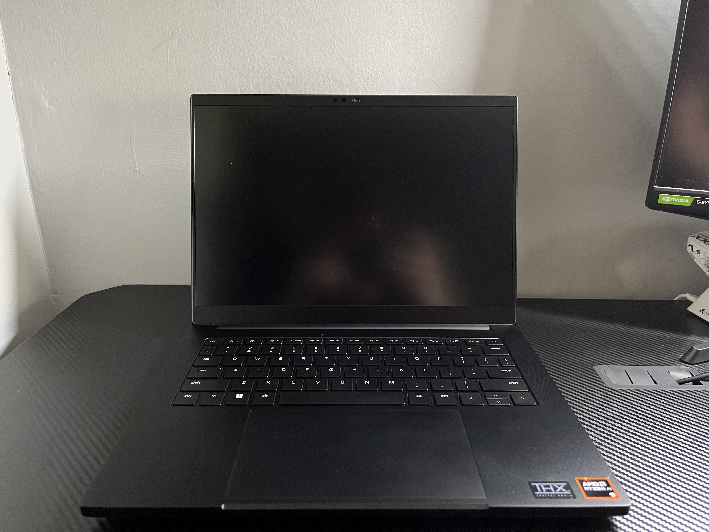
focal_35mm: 26
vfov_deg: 53.1
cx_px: 354
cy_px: 266
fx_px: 533
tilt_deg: -20.1
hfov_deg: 67.3
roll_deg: +0.9
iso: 800
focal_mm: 5.1
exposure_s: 1/30
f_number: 1.6
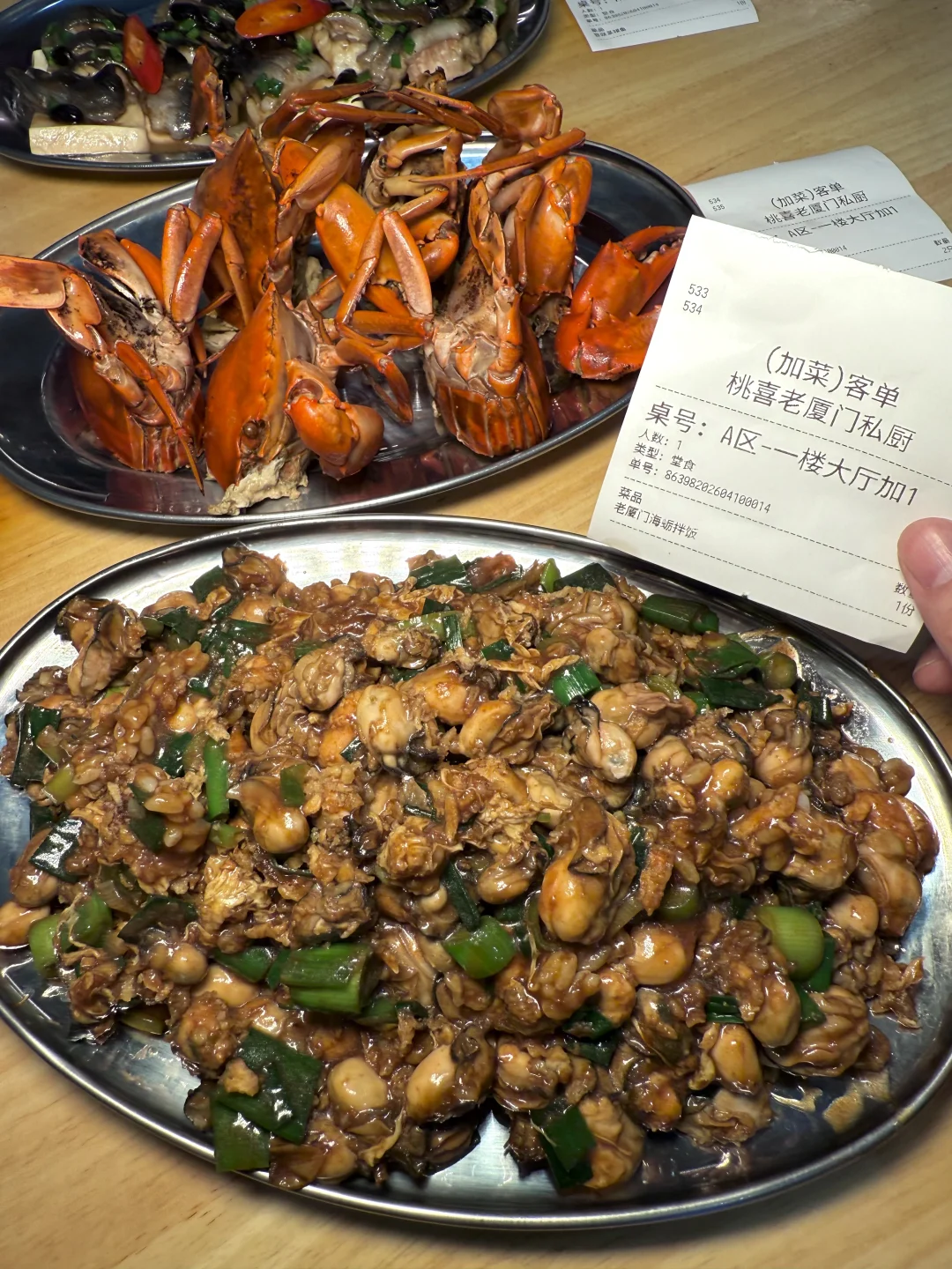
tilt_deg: -60.2
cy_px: 634
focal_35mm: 24
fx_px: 880
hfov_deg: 56.8
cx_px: 476
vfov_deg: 71.6
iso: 50
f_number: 2.2
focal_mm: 2.22
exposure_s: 1/117
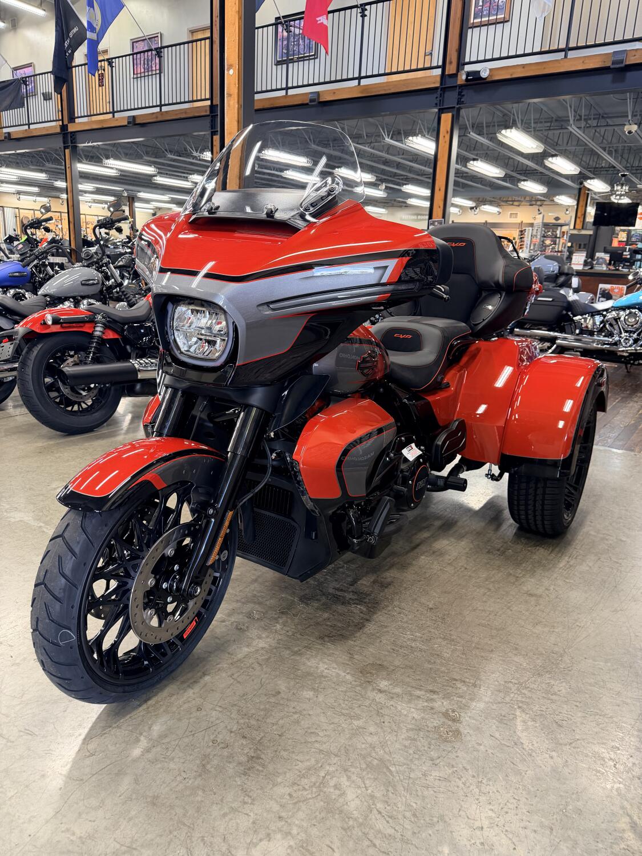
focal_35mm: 24
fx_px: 593
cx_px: 321
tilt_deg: -15.9
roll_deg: -2.4
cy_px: 428
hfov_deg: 56.8
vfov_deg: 71.6
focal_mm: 6.76
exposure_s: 1/60
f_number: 1.78
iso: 250
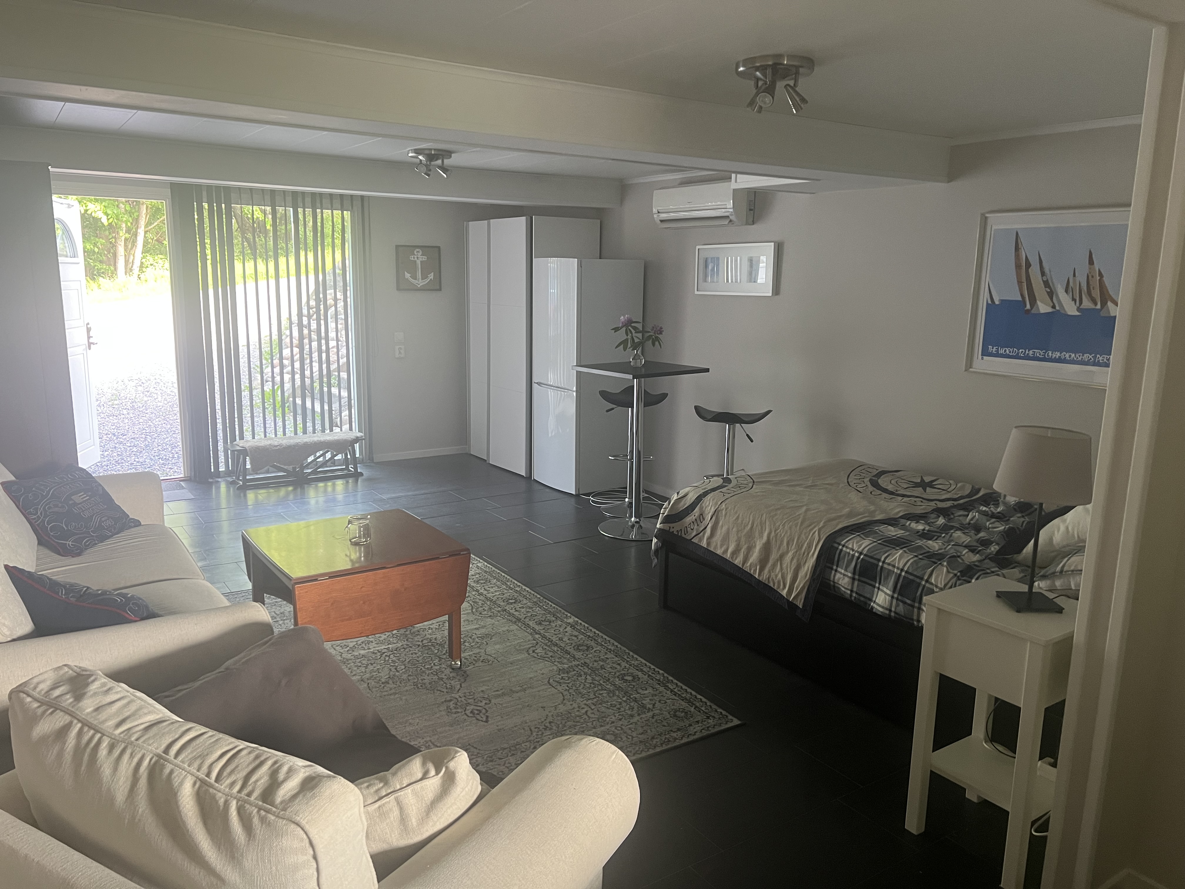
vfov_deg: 53.1
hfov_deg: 67.3
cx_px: 592
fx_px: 890
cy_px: 444
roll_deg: -1.3
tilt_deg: -10.6
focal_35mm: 26
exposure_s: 1/60
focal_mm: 5.7
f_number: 1.5
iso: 250
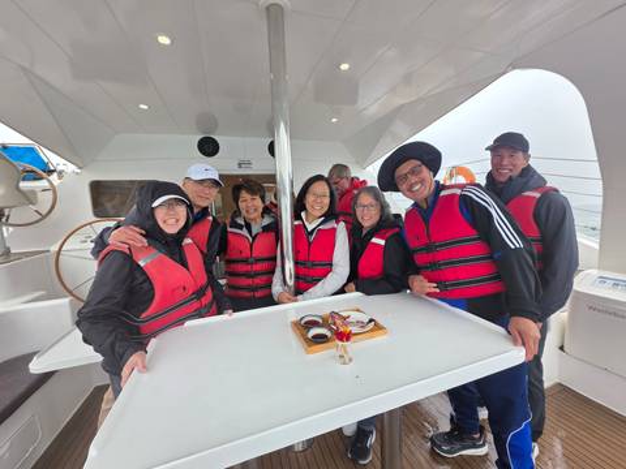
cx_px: 313
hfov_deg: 106.2
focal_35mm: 13
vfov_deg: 89.9
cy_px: 234
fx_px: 235
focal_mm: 2.2
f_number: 1.9
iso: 32
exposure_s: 1/120
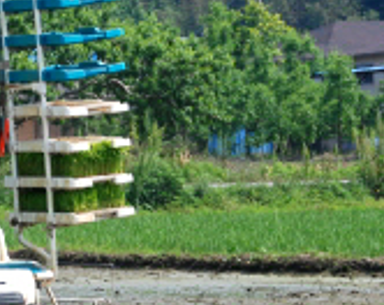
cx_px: -116
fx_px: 3622
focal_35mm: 319
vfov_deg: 4.8
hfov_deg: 6.0
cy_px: 172
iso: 400
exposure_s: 1/800
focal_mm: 75
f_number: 9
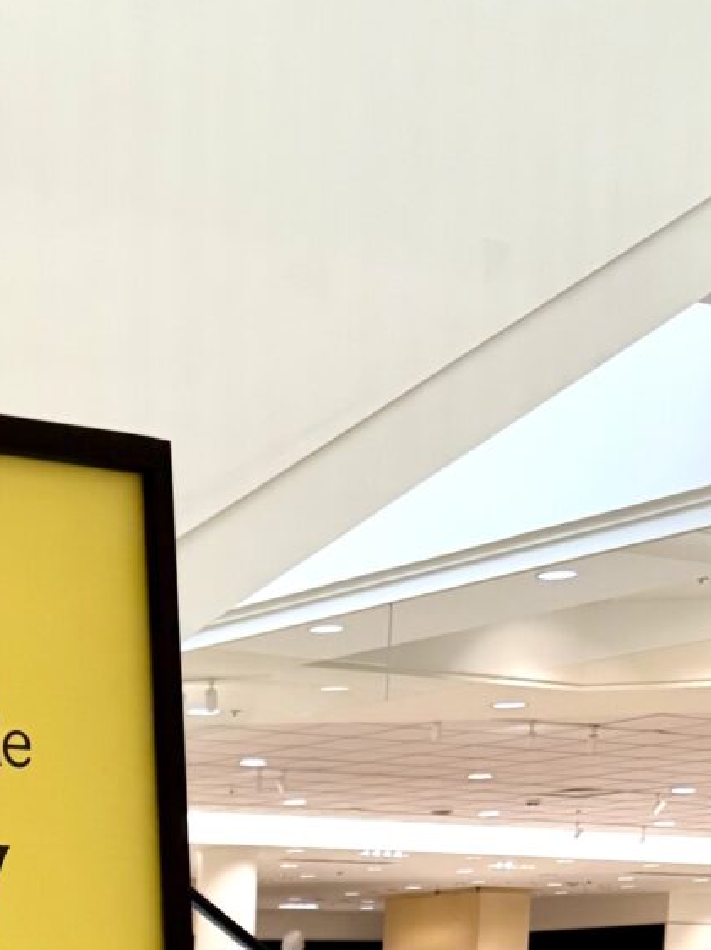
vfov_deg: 19.2
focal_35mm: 82
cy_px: 1614
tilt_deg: -14.9
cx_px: -125
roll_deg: +1.2
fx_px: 2247
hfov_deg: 17.2
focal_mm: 6.76
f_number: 1.78
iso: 125
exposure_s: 1/60
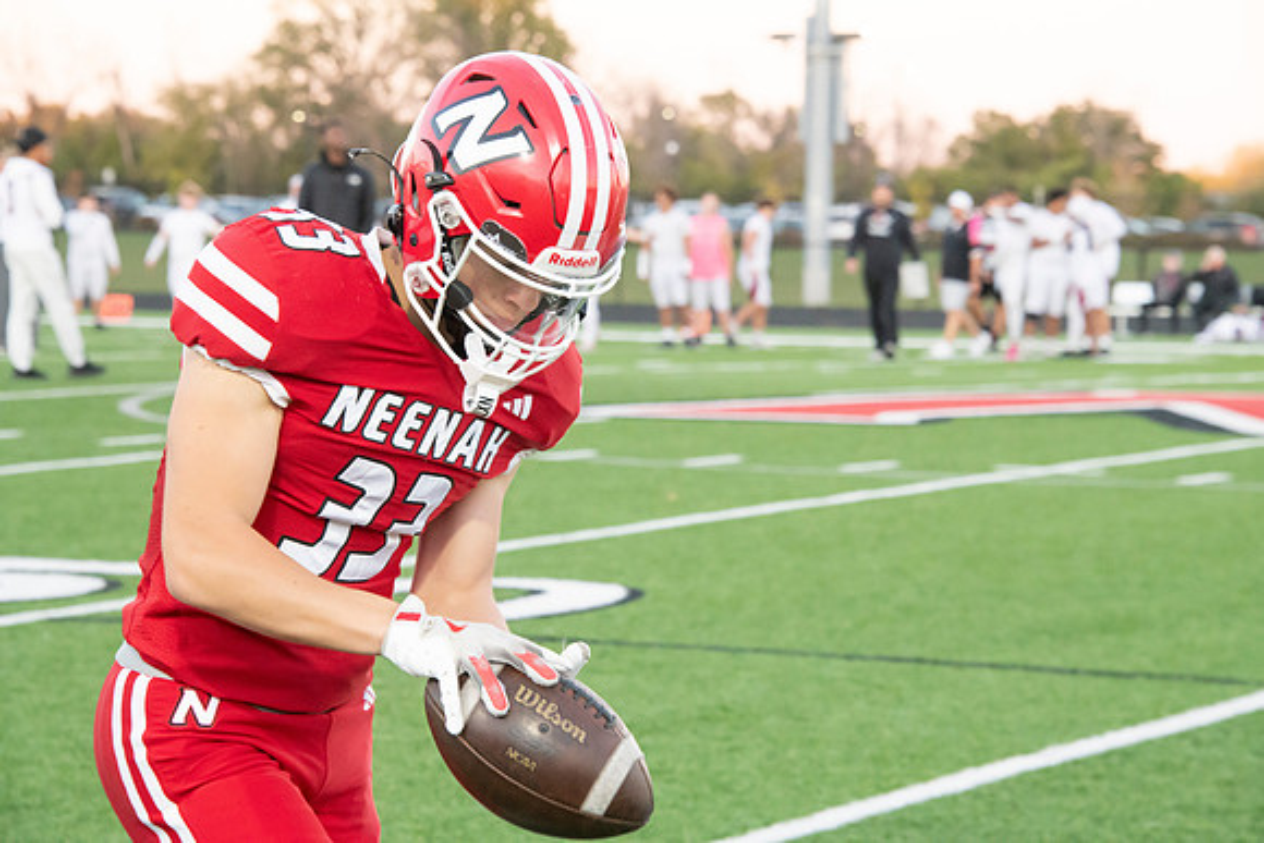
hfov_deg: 13.7
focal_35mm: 150
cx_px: 632
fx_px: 5268
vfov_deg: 9.2
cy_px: 422
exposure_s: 1/320
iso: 8000
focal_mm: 150
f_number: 9
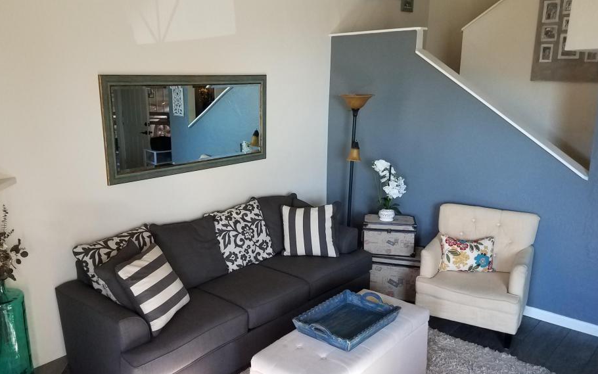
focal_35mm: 31
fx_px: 505
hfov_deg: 61.1
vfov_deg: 40.6
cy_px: 189
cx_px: 267
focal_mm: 4.2
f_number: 1.7
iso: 160
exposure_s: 1/60
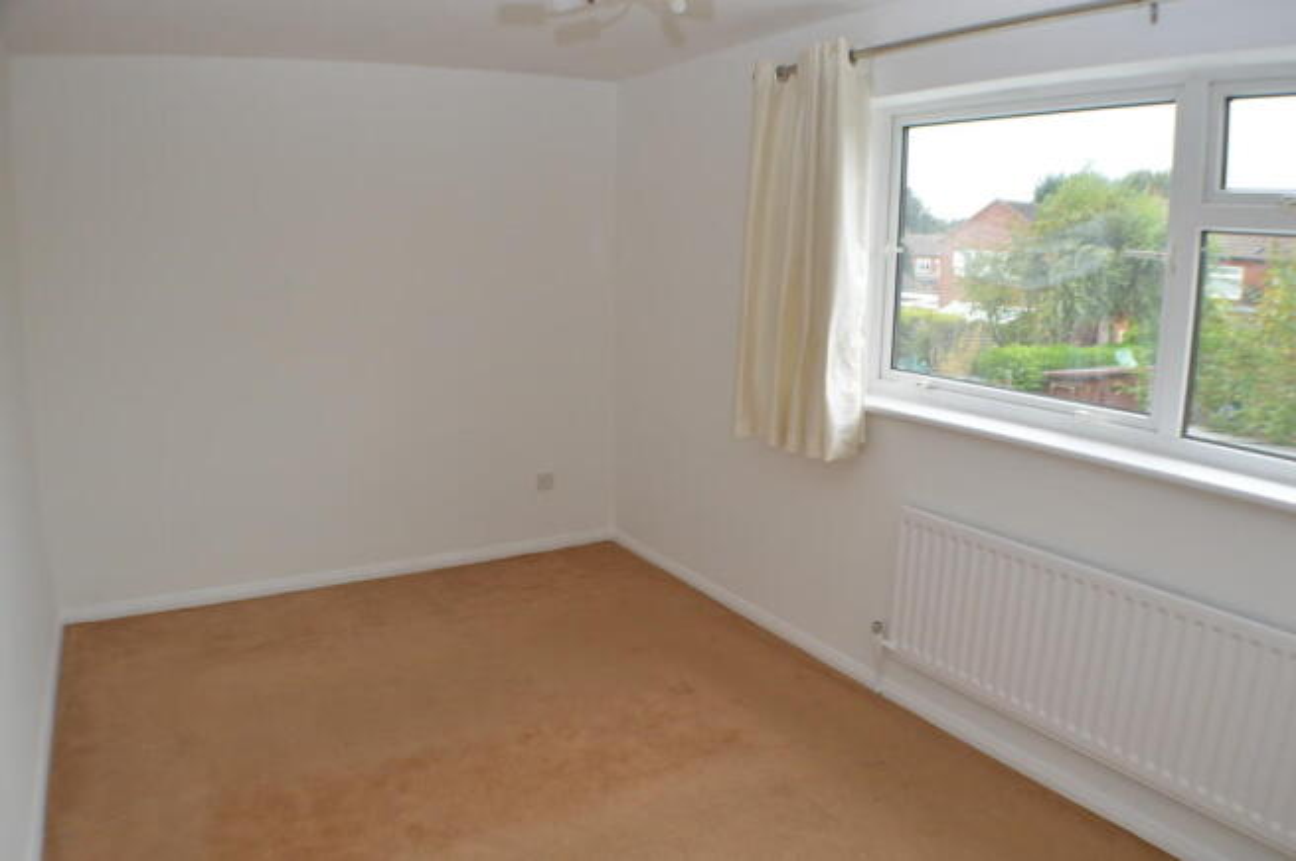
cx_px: 648
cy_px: 430
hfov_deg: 57.3
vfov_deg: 39.9
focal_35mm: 33
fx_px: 1187
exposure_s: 1/100
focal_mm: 22
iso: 400
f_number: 5
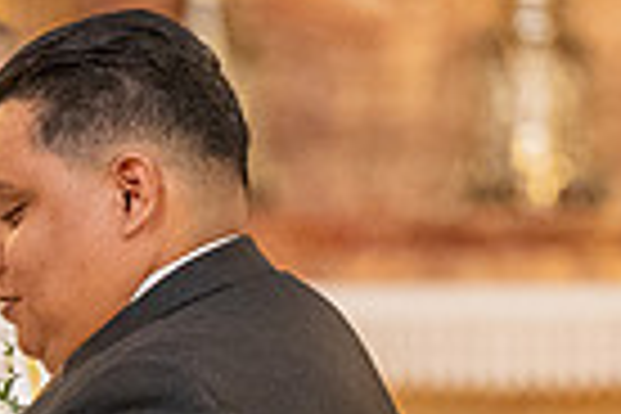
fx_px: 19163
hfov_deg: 1.9
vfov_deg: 1.2
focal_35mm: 1111
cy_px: 605
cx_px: -116
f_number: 2.8
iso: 2000
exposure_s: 1/160
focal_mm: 200
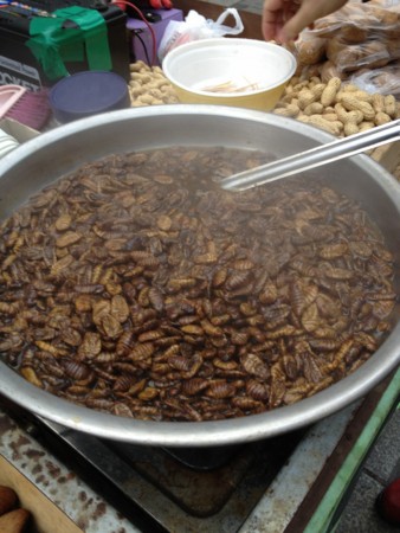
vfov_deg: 52.6
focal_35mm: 35
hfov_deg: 40.7
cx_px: 200
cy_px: 266
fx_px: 539
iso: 64
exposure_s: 1/153
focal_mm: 4.28
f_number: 2.4
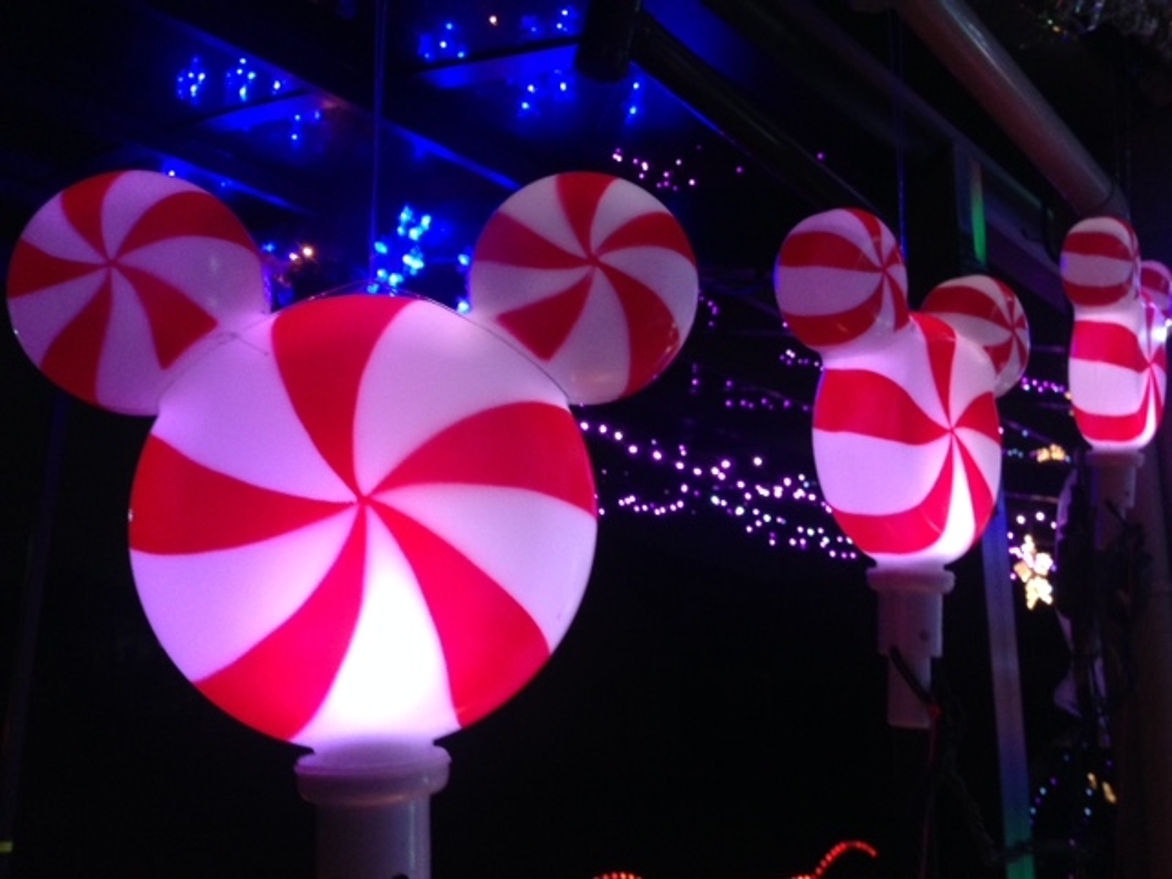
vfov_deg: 42.9
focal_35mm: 33
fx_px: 1117
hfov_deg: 55.4
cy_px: 440
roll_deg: -0.5
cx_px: 586
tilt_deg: +12.7
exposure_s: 1/20
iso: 250
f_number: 2.4
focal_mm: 4.12
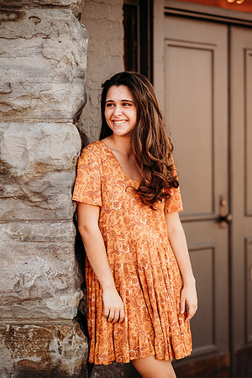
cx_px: 126
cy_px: 189
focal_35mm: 85
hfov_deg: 16.1
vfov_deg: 23.9
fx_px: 892
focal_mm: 85
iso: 160
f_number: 2
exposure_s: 1/500
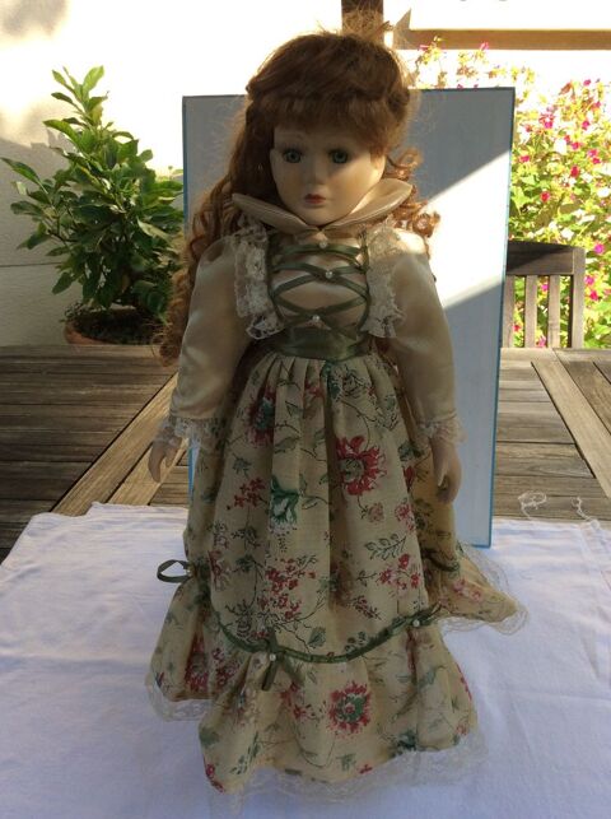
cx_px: 306
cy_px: 410
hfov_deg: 44.0
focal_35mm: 32
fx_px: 755
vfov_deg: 56.9
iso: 32
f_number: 2.4
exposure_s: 1/321
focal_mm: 3.3
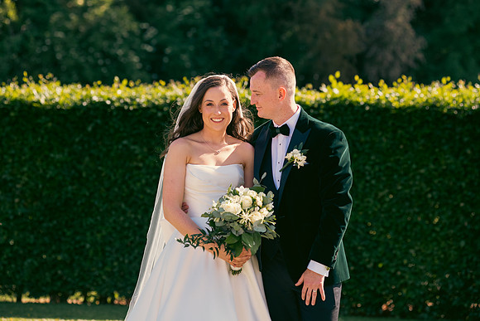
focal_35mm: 120
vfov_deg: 11.4
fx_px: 1600
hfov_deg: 17.1
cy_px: 160
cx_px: 240
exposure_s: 1/640
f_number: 3.5
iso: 200
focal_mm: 120
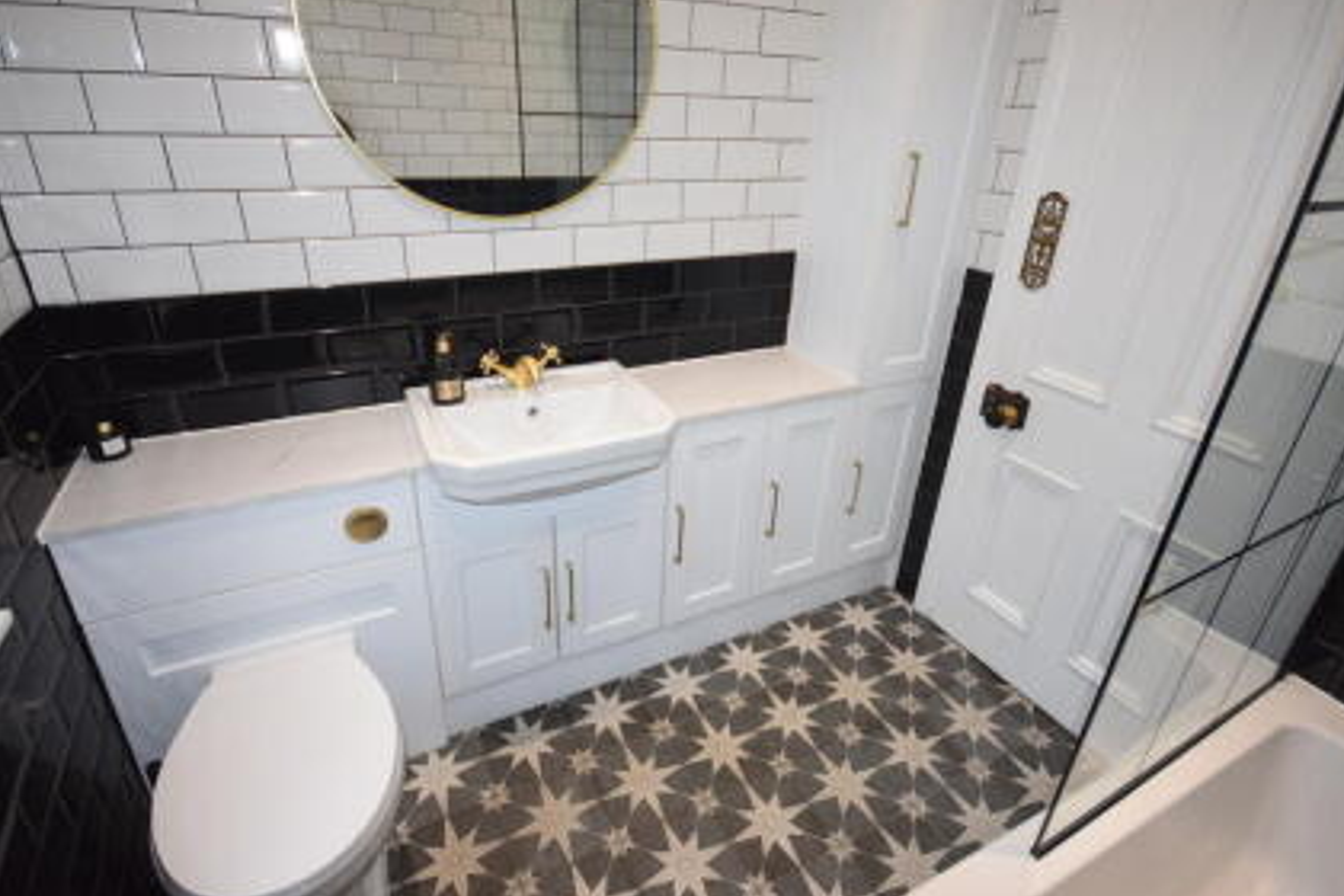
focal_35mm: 17
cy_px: 411
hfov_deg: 93.3
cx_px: 653
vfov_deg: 70.3
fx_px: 635
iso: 800
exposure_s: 1/100
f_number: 5
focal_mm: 10
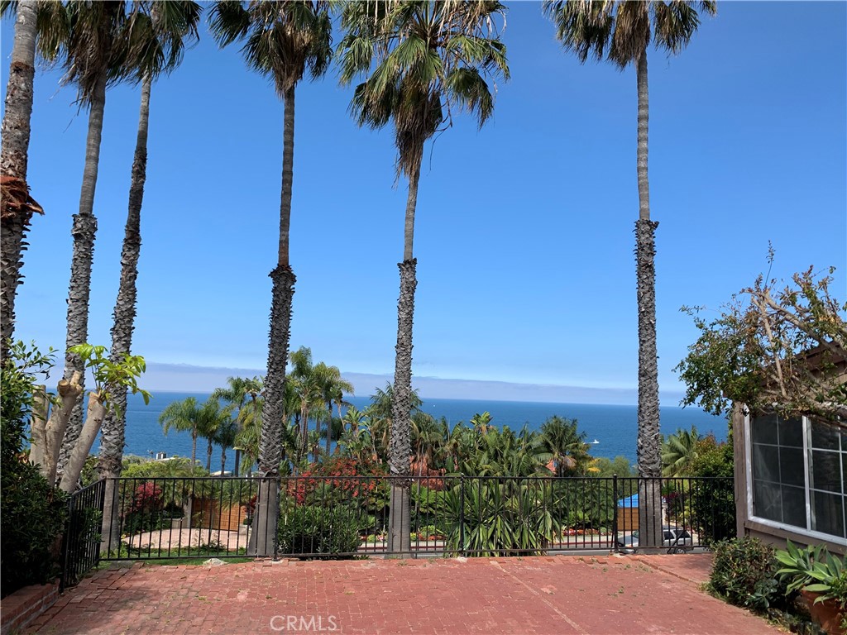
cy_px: 318
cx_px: 424
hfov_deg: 67.3
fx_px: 636
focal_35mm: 26
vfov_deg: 53.1
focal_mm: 4.25
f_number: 1.8
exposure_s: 1/2075
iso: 25
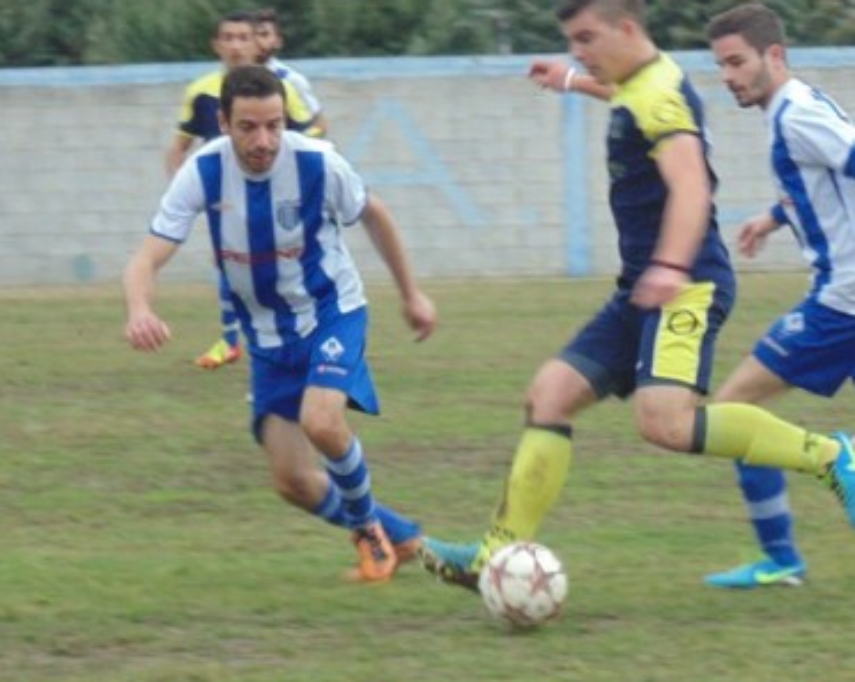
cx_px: 609
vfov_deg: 3.8
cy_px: 394
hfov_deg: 4.7
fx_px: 10341
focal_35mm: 409
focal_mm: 42.3
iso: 250
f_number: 5.6
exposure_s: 1/125
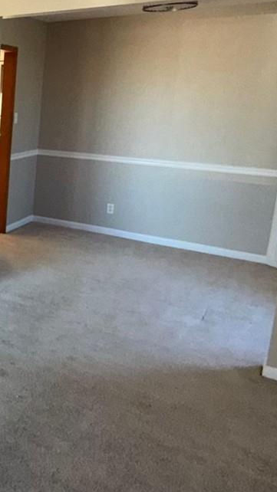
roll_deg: +0.0
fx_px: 496
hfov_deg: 24.0
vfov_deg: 52.3
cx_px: -147
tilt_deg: -11.0
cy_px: 186
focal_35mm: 38
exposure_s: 1/120
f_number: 2.2
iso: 80
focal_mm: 2.22
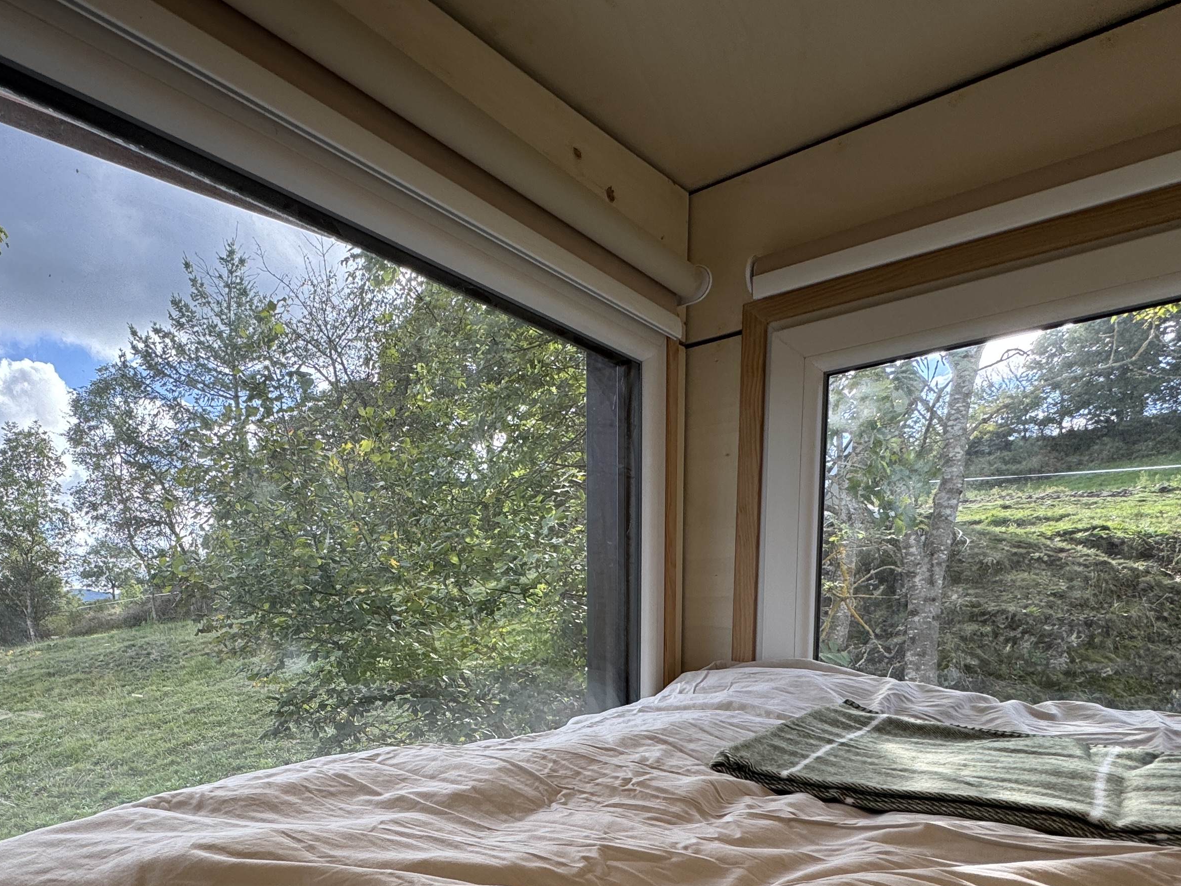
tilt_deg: -8.8
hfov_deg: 69.1
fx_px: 819
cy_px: 742
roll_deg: +2.0
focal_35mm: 24
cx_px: 372
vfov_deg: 52.1
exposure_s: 1/222
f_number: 2.2
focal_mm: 2.22
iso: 40
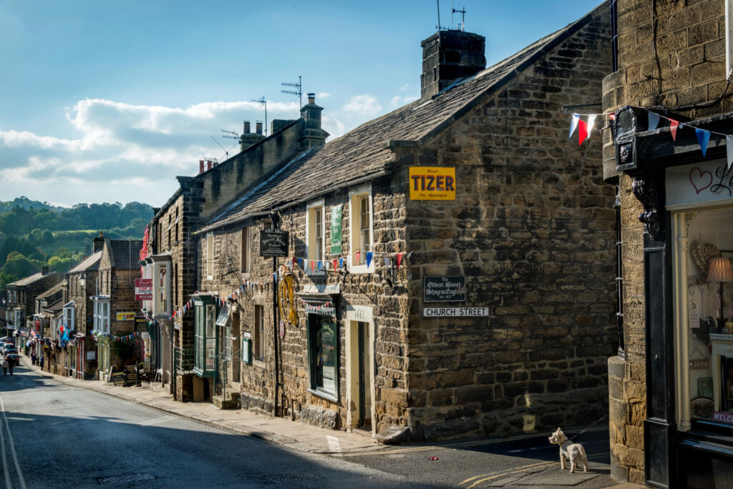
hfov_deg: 44.5
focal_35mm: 44
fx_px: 896
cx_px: 366
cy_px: 244
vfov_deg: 30.6
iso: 160
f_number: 10
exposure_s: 1/200
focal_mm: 44
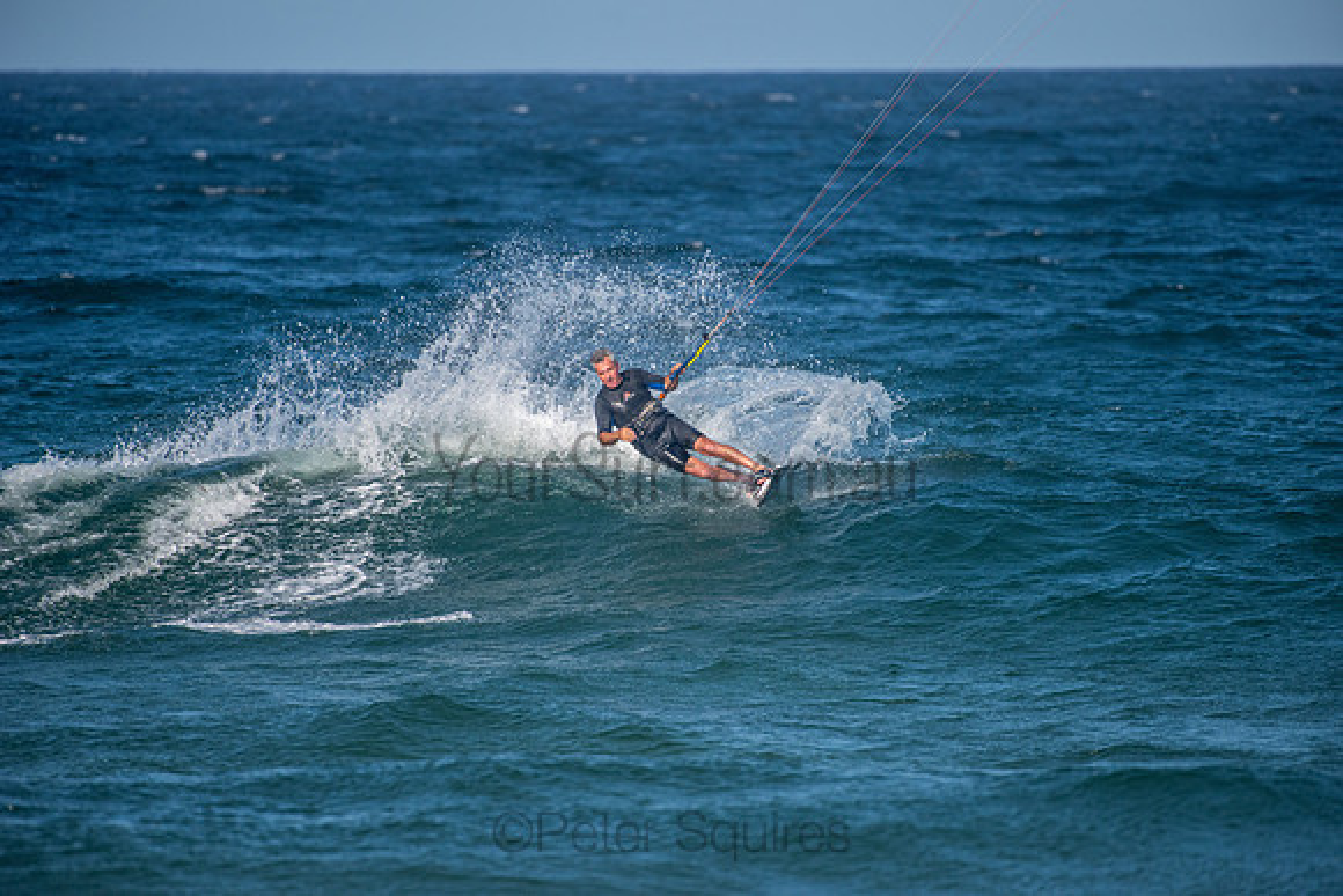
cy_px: 448
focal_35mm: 500
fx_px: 18656
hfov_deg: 4.1
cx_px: 672
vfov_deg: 2.8
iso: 640
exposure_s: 1/4000
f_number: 5.6
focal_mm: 500
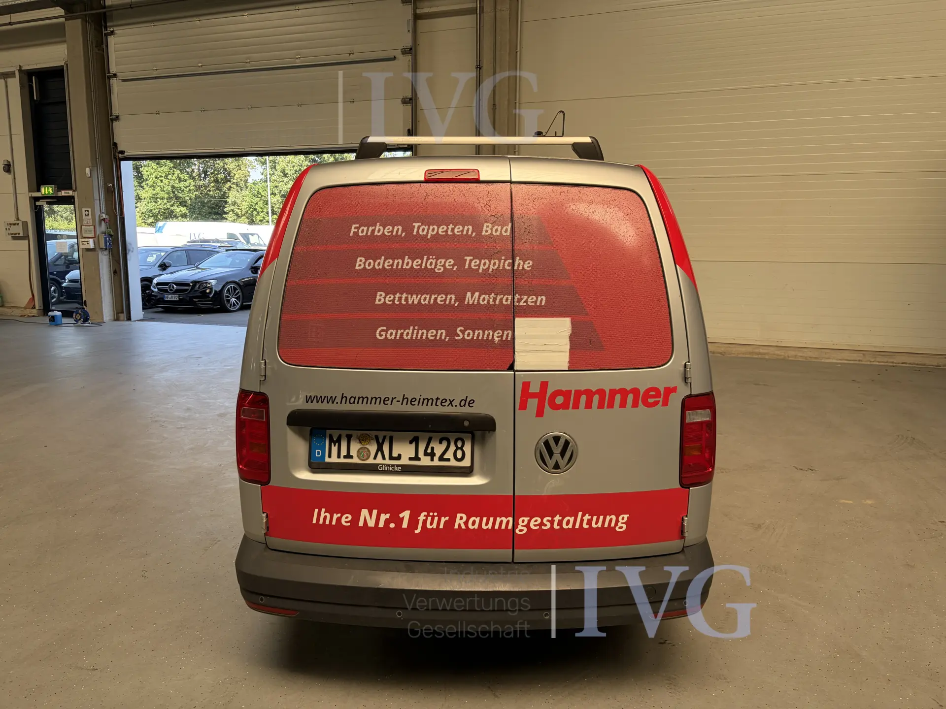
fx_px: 711
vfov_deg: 53.1
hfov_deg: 67.3
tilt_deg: -7.6
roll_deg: -1.5
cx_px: 473
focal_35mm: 26
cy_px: 354
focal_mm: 5.96
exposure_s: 1/250
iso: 50
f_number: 1.6
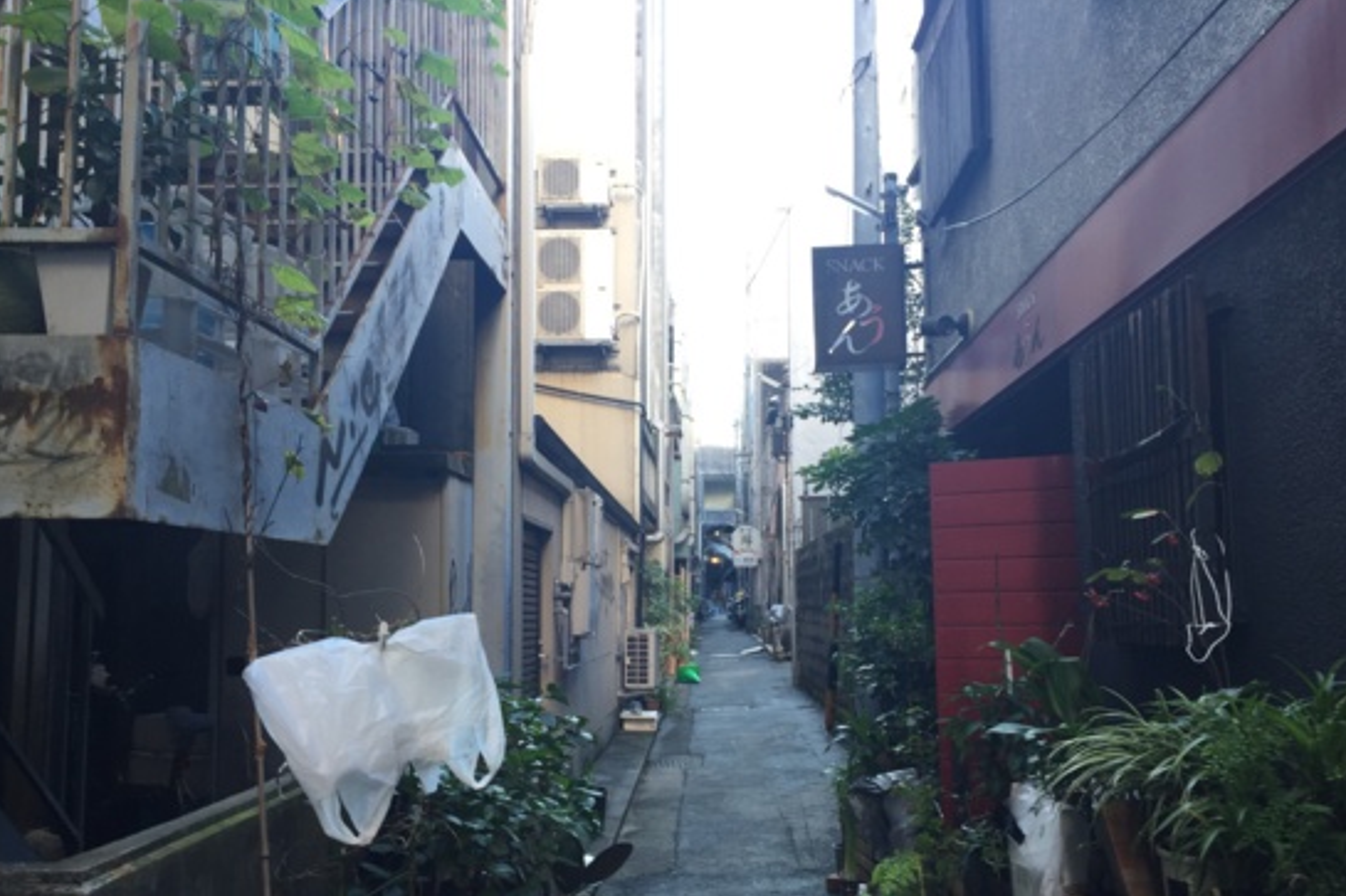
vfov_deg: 42.2
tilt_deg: +3.8
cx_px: 684
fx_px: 1159
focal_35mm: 31
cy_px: 508
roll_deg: +0.4
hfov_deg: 60.3
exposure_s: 1/60
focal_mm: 4.15
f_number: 2.2
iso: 40
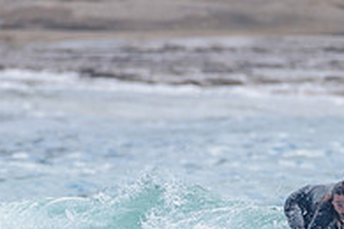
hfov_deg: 1.1
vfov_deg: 0.8
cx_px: 302
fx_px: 17418
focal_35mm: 1823
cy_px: 330
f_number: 5.6
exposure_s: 1/2000
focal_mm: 500
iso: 250
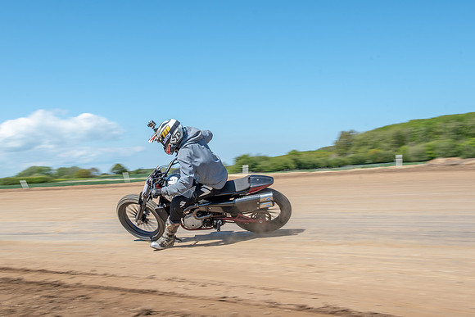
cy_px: 149
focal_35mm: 38
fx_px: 506
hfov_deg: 50.1
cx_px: 196
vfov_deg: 34.8
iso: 100
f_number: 8
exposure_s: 1/160
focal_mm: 32
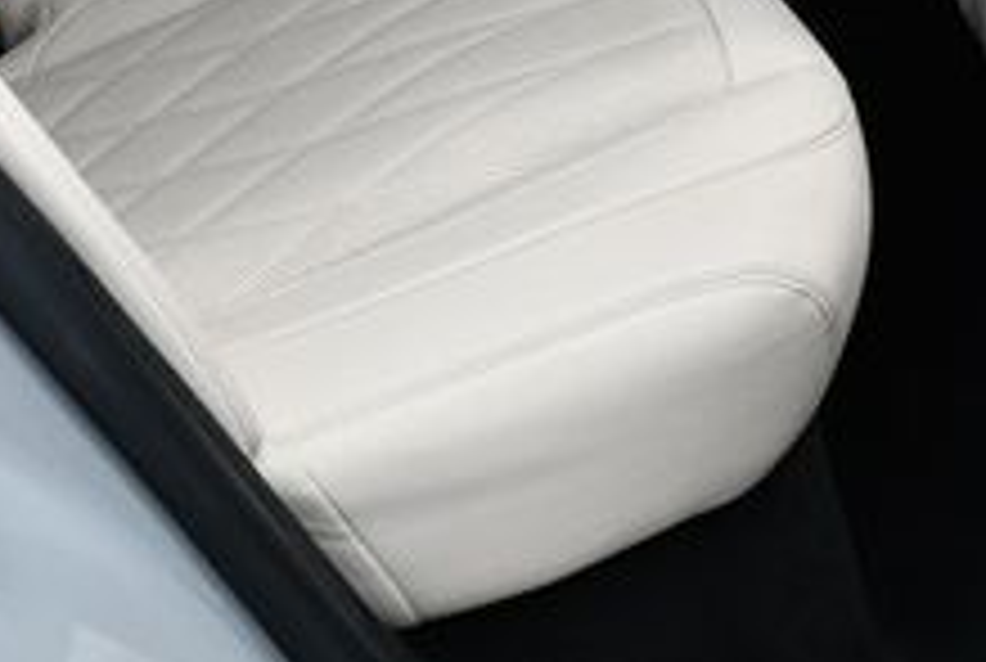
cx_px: 378
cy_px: -288
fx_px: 2882
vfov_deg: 12.5
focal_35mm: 105
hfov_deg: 19.4
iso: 200
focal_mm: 18
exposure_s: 1/250
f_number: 8
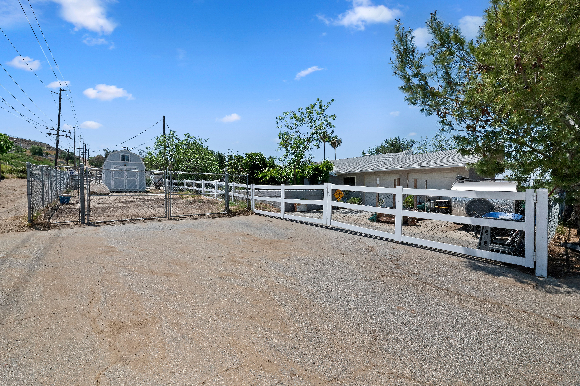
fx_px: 225
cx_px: 290
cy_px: 193
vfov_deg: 81.1
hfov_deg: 104.3
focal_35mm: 14
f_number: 22
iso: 500
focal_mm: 14
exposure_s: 1/400
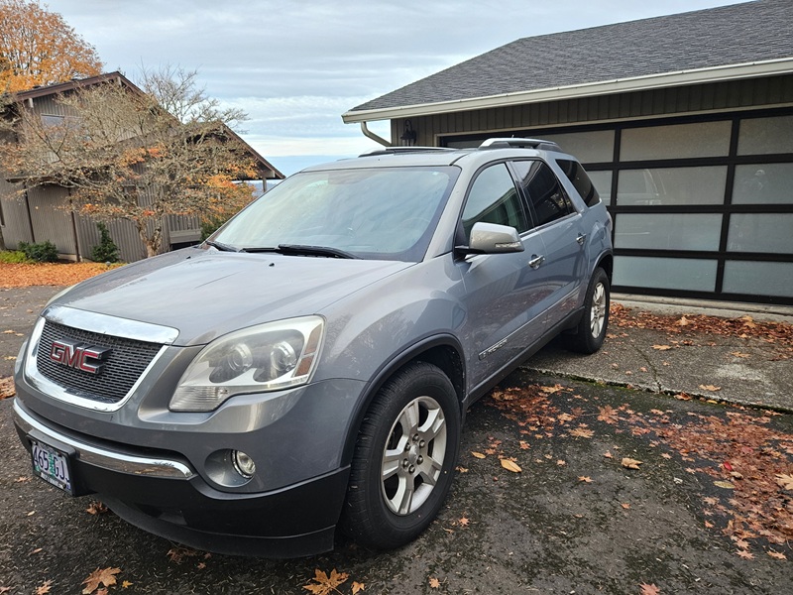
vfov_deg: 58.9
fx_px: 527
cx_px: 396
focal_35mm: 23
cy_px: 298
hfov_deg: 73.9
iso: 160
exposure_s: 1/120
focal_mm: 5.4
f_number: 1.8
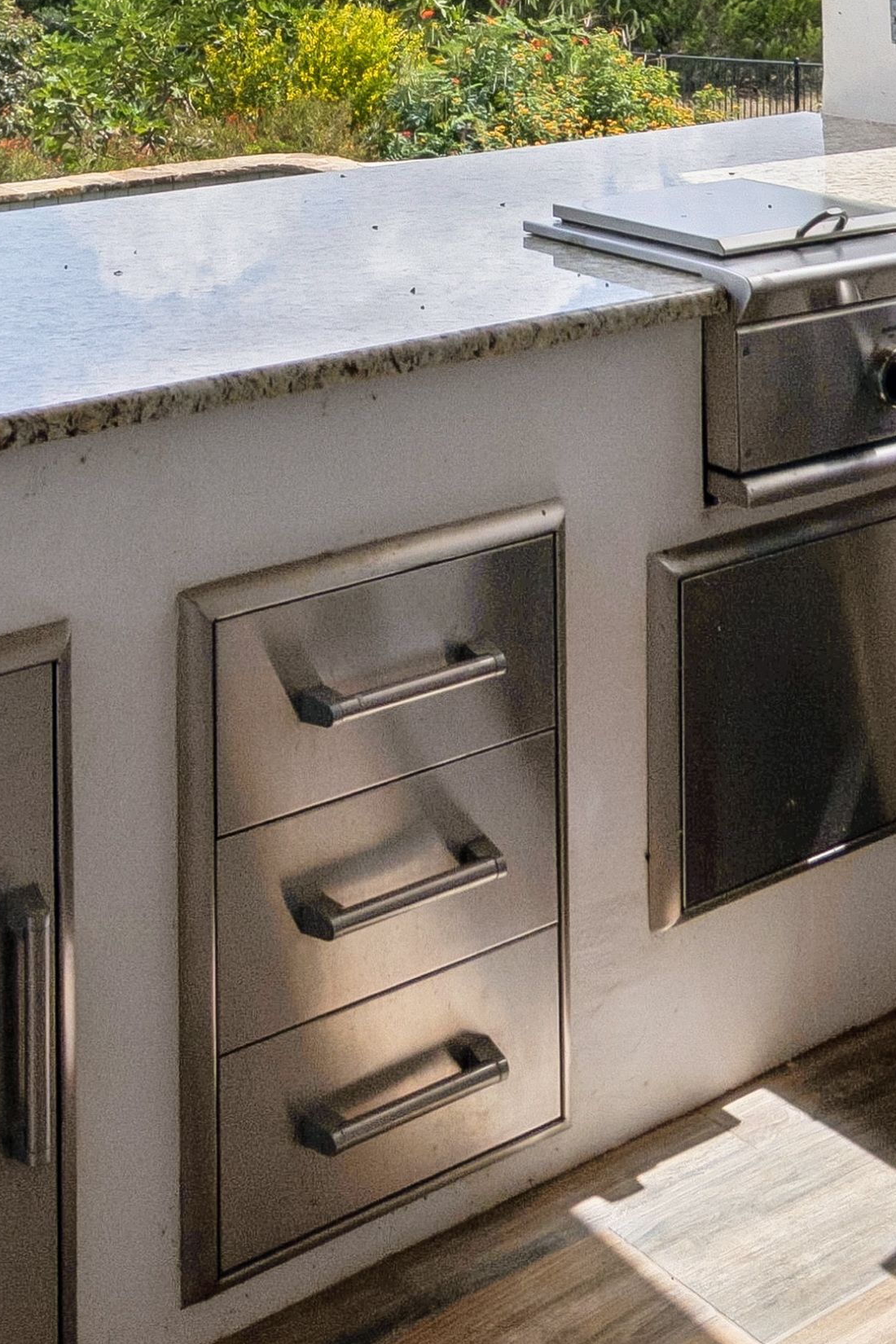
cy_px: -154
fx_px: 2016
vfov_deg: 32.2
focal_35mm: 54
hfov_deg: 25.0
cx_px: 384
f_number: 10
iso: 100
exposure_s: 1/500
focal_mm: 11
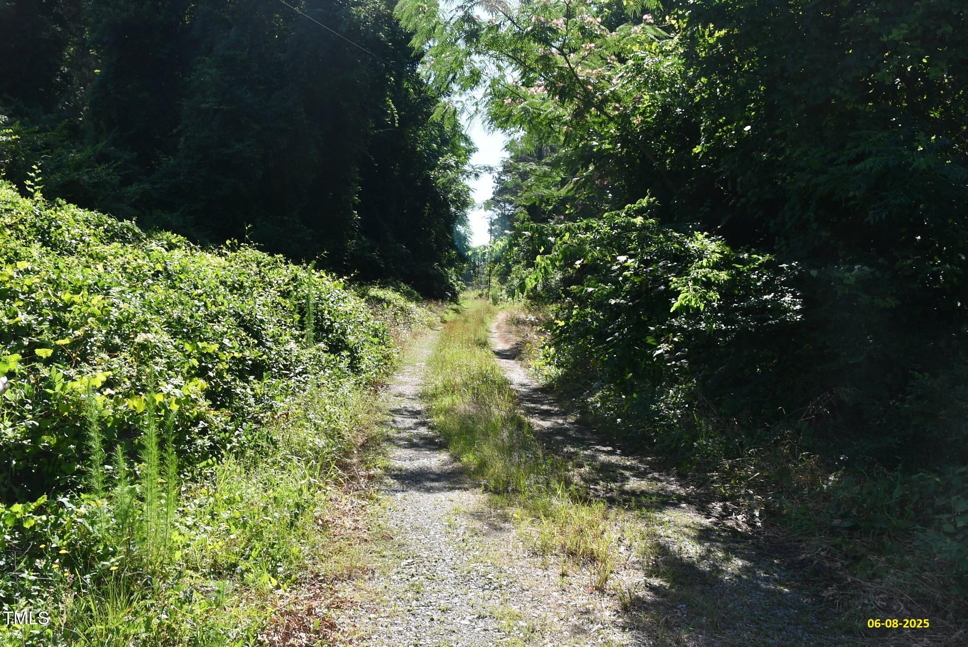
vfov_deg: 37.0
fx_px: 969
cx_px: 484
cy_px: 324
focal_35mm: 36
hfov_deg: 53.1
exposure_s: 1/250
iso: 100
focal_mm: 18
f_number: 6.7
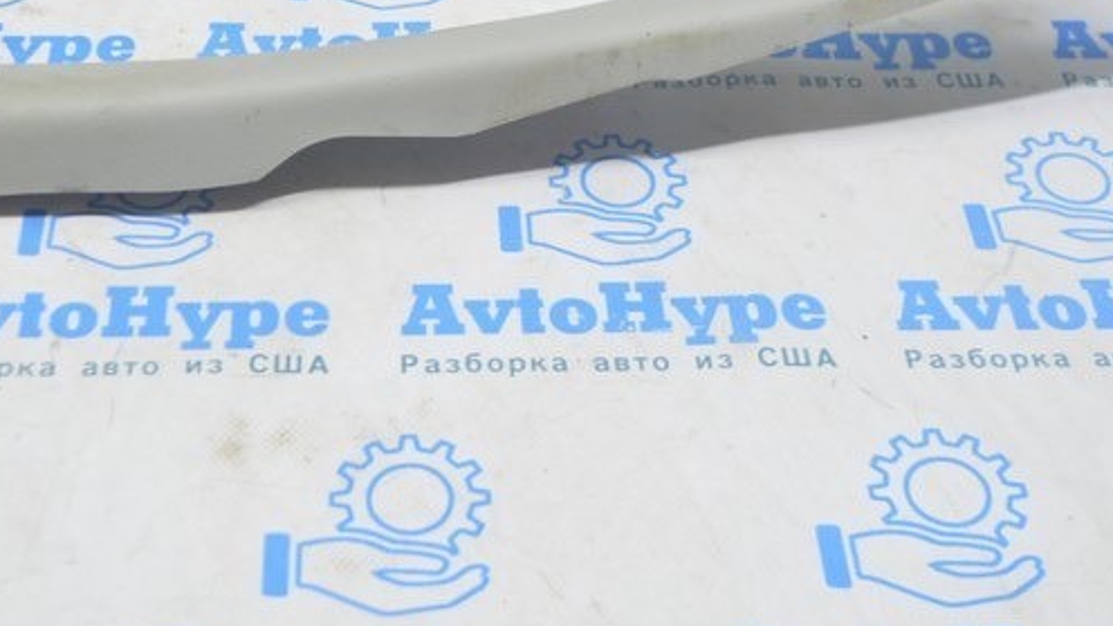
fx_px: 2009
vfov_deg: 17.3
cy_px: 12
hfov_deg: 30.8
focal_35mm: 68
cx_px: 404
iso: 400
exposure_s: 1/40
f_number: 3.8
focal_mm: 21
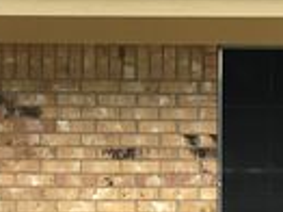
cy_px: 185
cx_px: 231
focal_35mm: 111
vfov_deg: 13.2
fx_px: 907
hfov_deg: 17.6
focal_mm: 4.15
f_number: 2.2
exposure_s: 1/1241
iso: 25
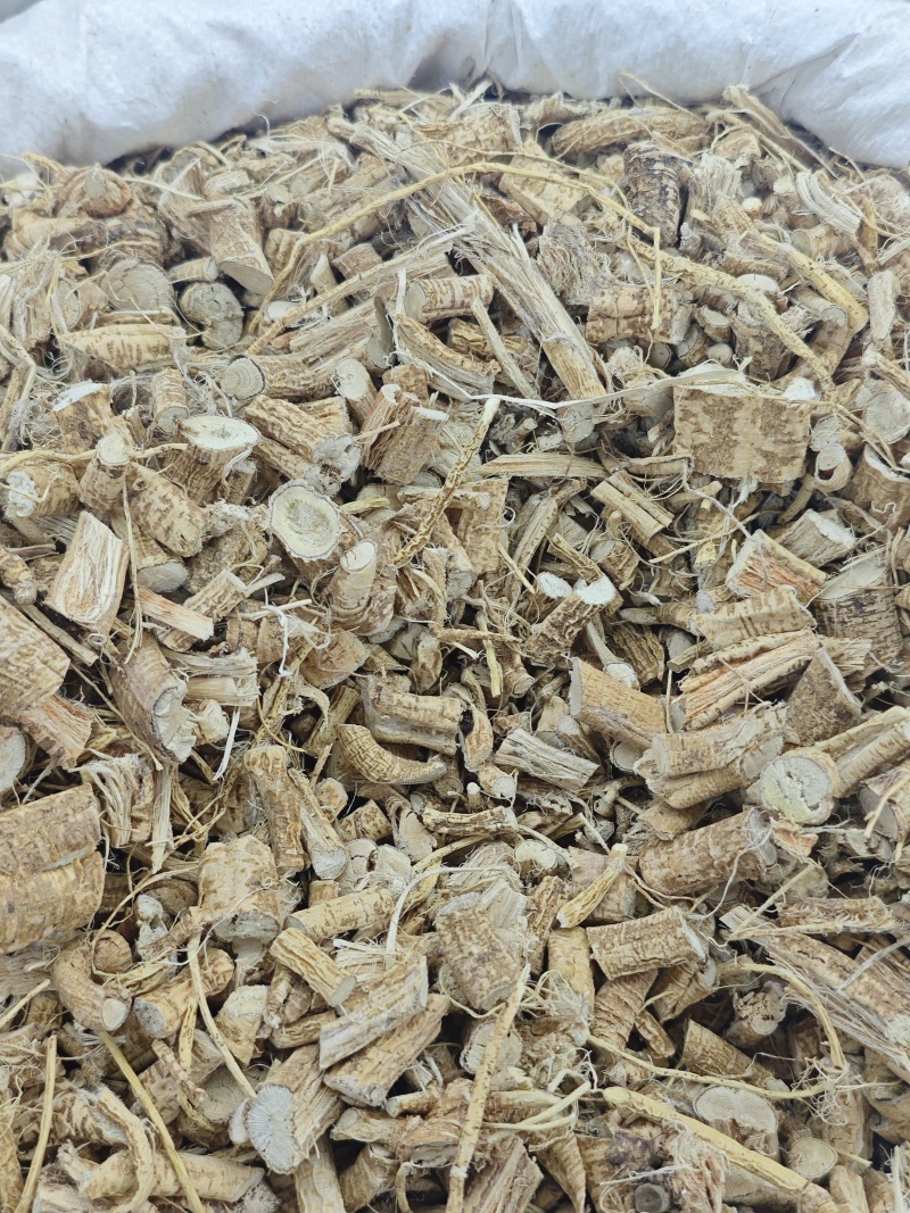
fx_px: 1613
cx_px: 455
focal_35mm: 46
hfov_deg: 31.5
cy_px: 606
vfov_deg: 41.2
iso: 100
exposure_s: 1/100
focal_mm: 6.68
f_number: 1.42
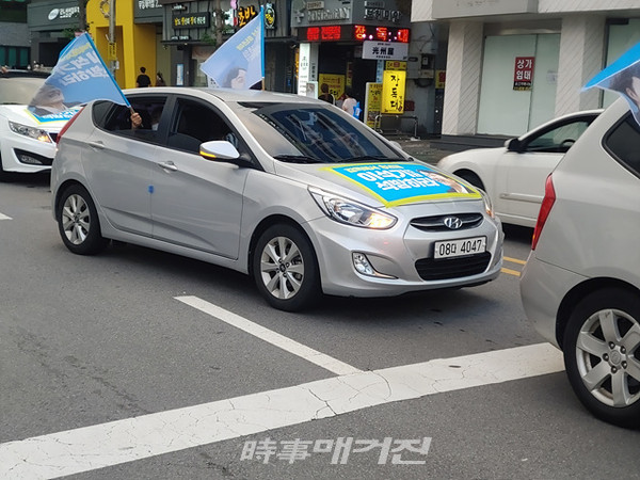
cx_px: 320
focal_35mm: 50
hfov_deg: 38.2
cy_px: 240
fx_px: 924
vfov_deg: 29.1
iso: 150
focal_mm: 5.88
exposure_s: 1/100
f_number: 2.4
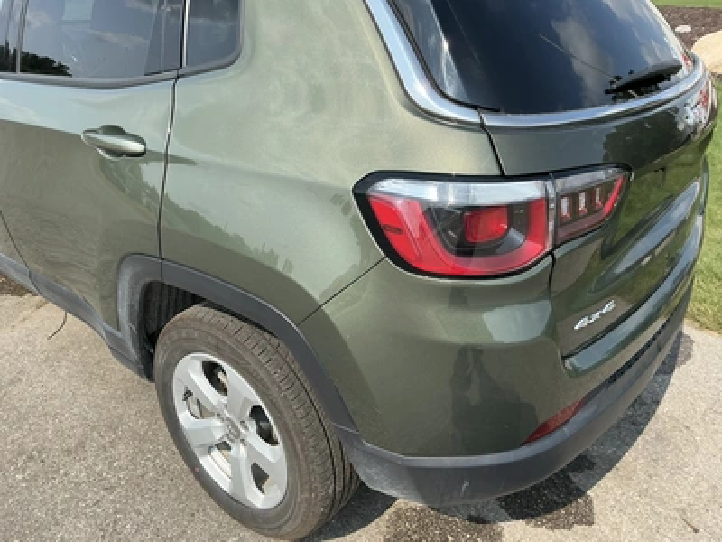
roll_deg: -0.4
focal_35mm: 28
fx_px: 584
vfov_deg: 49.7
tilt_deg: -26.7
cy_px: 271
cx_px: 361
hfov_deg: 63.4
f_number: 1.8
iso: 25
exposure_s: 1/1168
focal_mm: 3
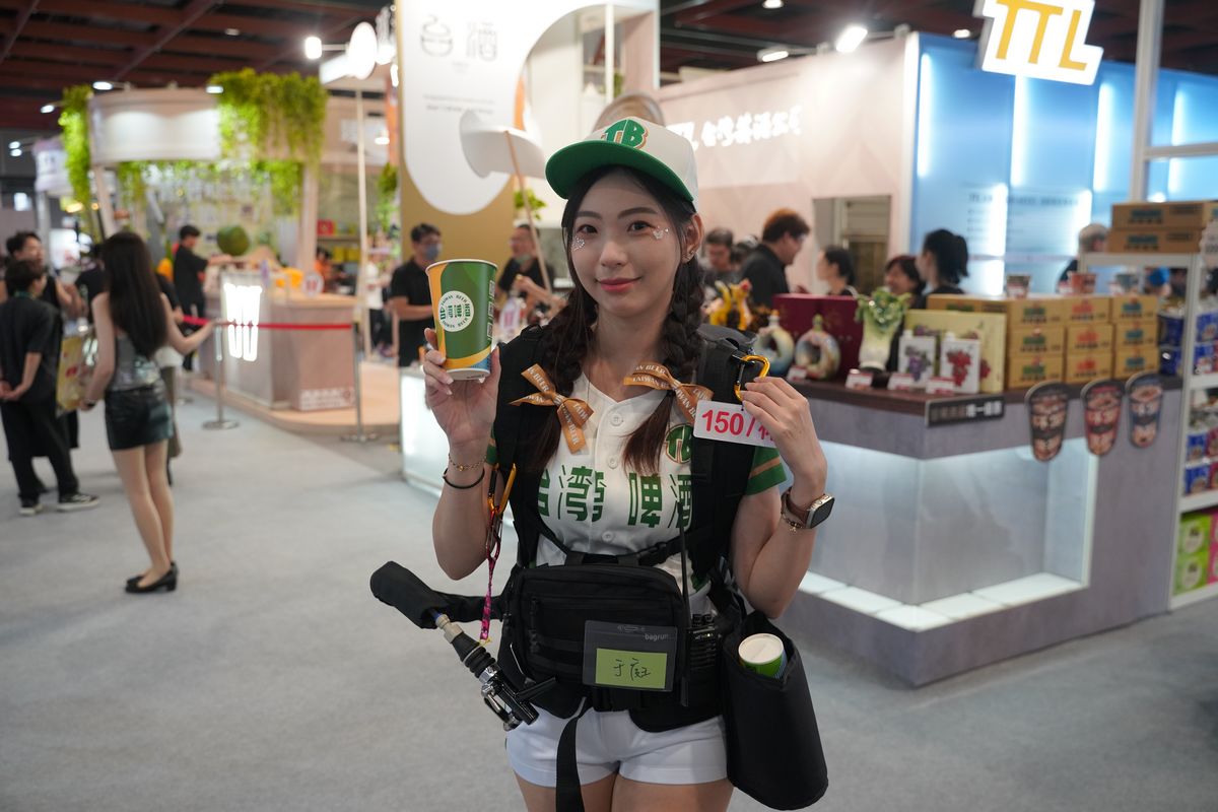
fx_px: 1116
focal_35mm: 33
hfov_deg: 57.2
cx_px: 609
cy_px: 406
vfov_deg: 40.0
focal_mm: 33
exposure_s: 1/160
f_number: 4
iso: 2000
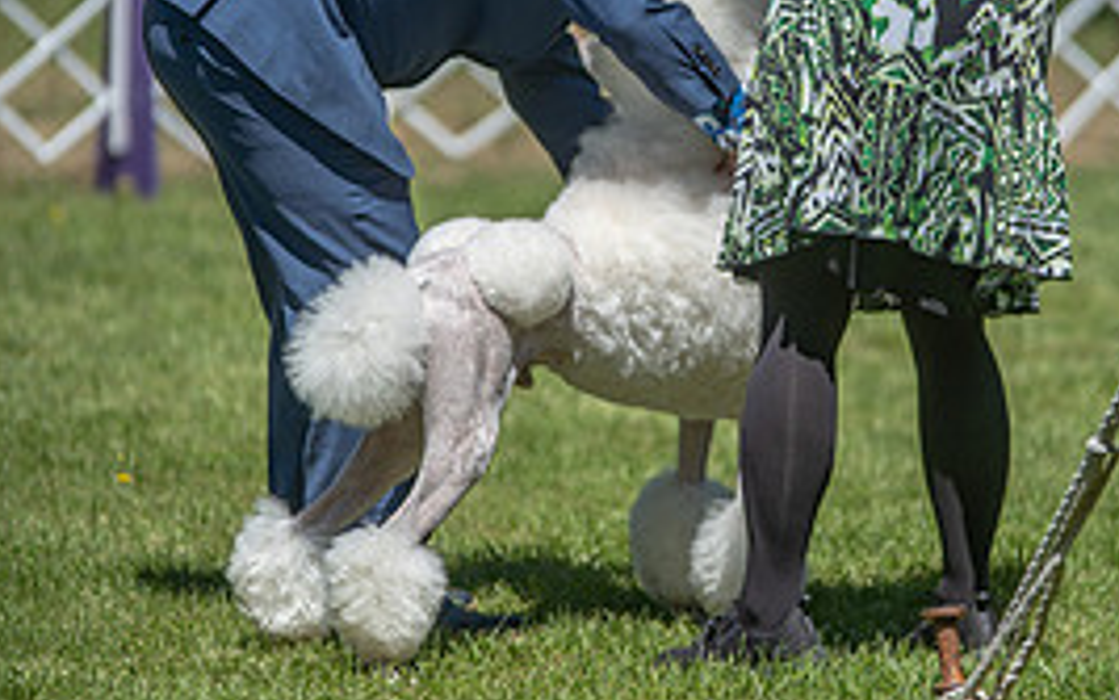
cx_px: 604
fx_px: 8388
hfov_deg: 7.6
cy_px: 222
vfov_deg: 4.8
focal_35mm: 275
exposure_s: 1/1600
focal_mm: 160
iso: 100
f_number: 2.8
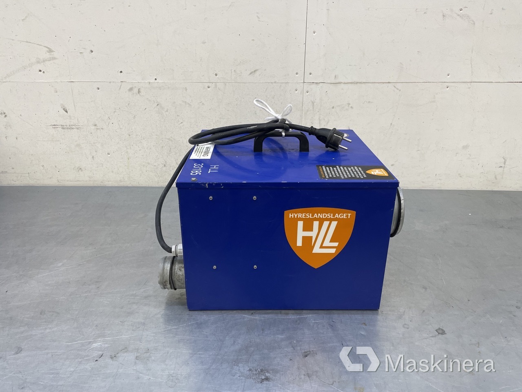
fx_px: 392
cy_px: 196
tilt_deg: -22.9
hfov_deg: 67.3
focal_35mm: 26
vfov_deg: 53.1
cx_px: 261
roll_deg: -0.1
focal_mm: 4.2
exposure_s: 1/100
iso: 125
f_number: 1.6
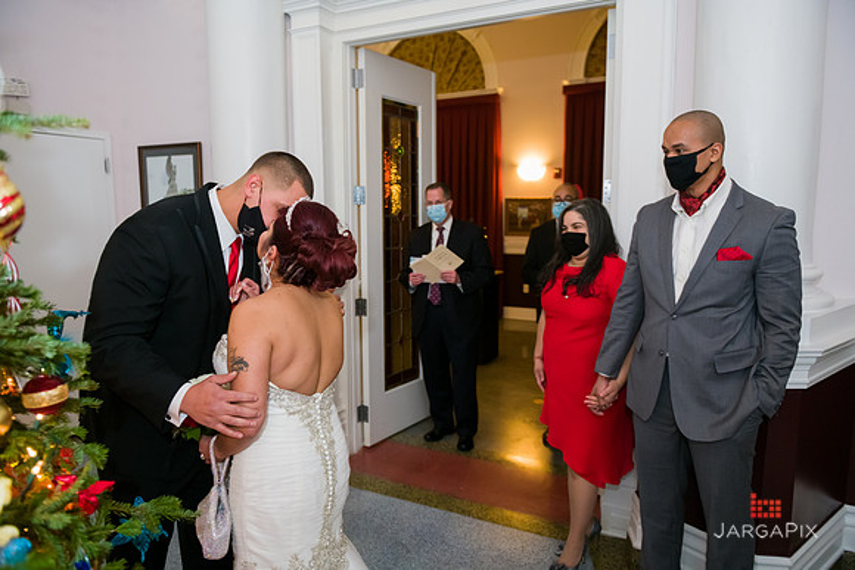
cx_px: 428
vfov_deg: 53.2
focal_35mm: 24
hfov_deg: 73.7
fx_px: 570
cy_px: 285
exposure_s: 1/125
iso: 1600
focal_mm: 24
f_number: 3.2
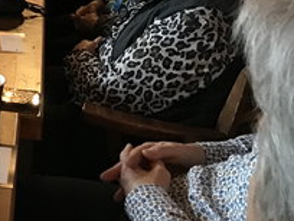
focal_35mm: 88
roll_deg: +1.0
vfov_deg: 15.6
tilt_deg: -8.0
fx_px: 747
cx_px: -157
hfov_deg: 19.2
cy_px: -101
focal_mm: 3.99
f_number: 1.8
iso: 100
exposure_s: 1/11
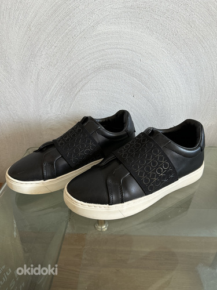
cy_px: 145
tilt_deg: -30.9
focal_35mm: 24
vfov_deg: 71.6
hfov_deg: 56.8
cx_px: 108
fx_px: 201
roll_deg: +3.7
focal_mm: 6.86
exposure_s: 1/50
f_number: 1.78
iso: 250
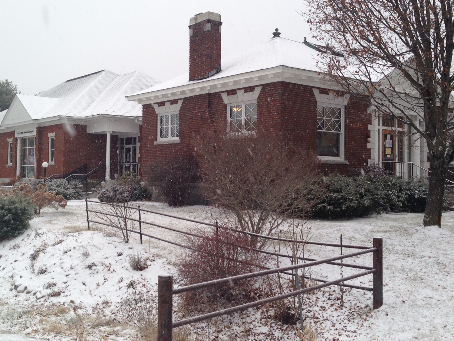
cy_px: 153
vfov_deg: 32.8
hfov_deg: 42.9
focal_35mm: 44
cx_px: 205
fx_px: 577
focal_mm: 4.12
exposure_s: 1/198
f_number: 2.4
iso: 50
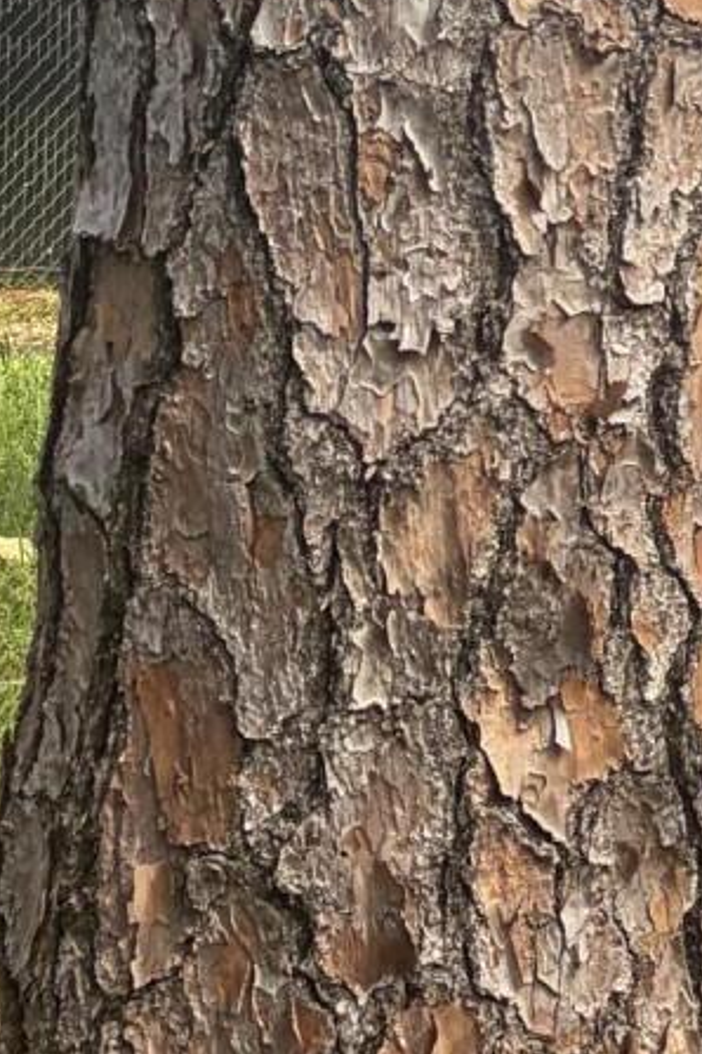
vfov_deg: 16.8
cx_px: 1578
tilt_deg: -3.4
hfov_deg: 10.1
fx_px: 3539
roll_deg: -2.9
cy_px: 248
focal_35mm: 121
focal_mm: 5.96
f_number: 1.6
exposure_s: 1/873
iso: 64
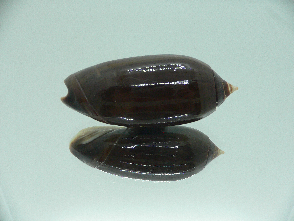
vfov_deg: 40.7
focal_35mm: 35
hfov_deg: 52.6
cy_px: 110
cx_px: 147
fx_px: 297
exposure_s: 1/60
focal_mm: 4.6
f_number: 2.8
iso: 150
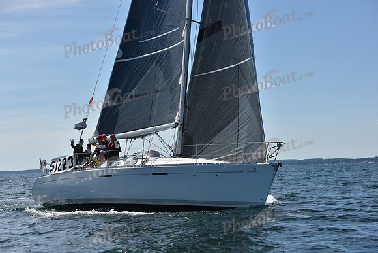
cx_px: 189
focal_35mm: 86
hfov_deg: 23.6
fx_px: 903
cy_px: 126
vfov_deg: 15.9
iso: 250
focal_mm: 86
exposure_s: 1/2500
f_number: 6.3
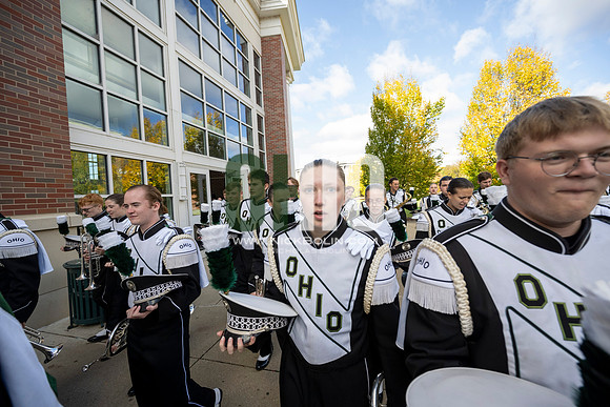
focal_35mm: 14
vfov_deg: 81.2
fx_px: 237
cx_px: 305
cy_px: 204
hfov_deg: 104.2
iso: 320
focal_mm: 14
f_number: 4.5
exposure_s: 1/500
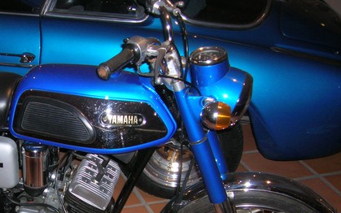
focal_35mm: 61
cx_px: 61
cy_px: 187
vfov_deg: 20.9
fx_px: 567
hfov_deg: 32.4
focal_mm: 5.7
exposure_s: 1/60.1
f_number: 2.9
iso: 100
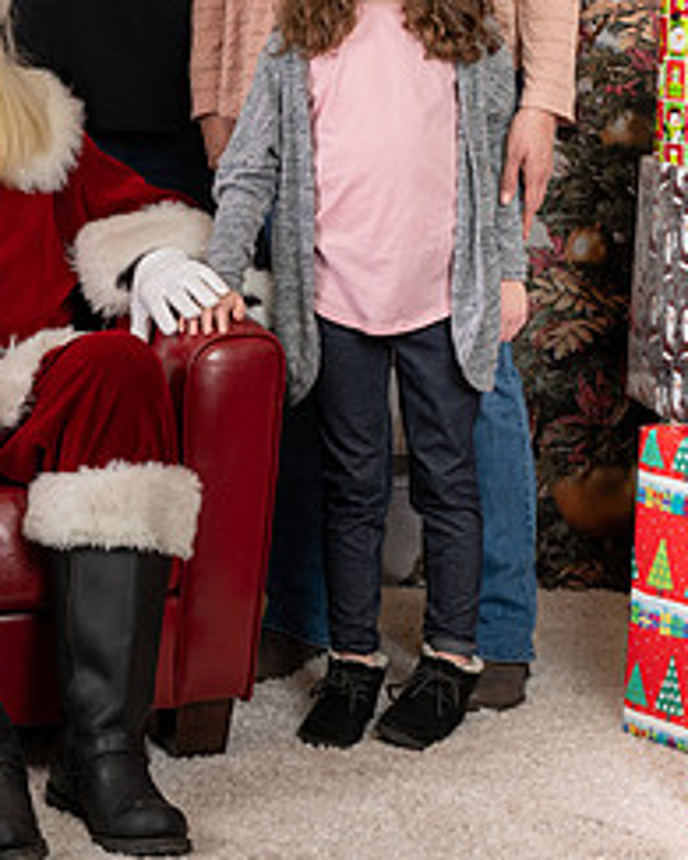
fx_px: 3438
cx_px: -67
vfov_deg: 14.2
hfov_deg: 11.3
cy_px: 138
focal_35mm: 135
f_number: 8
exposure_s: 1/100
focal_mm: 50
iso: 100
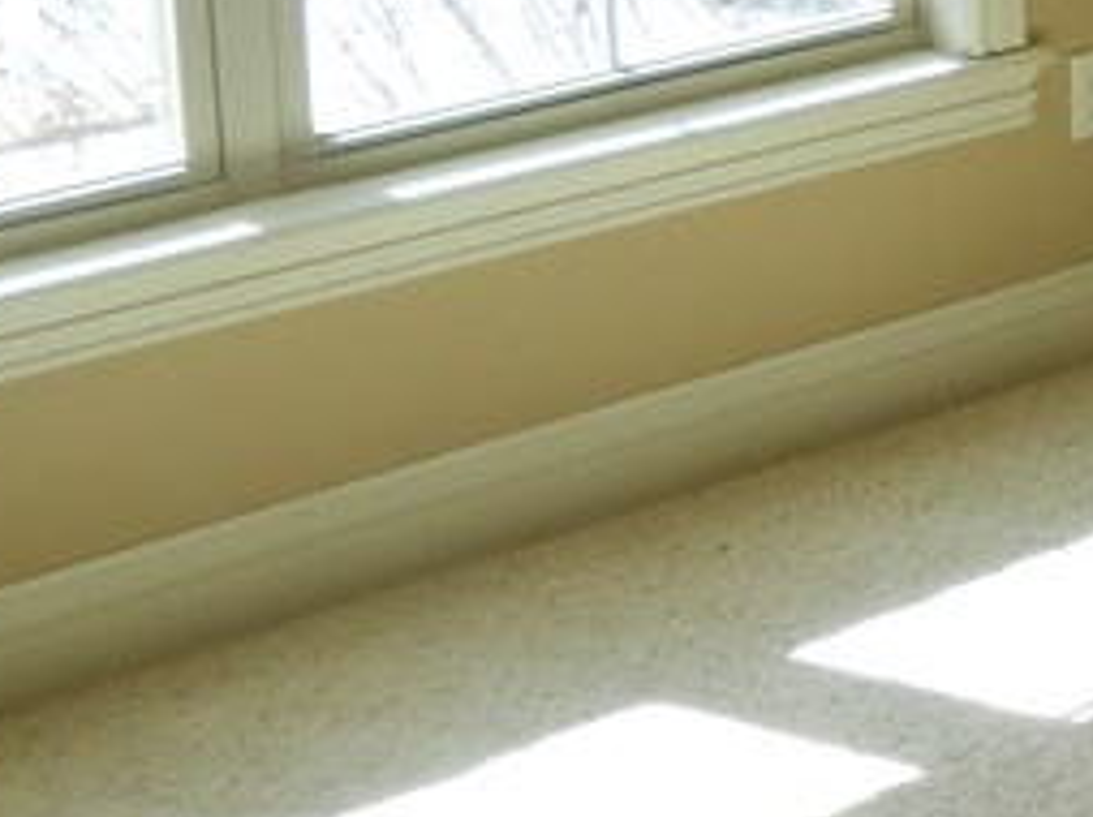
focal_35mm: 105
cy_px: -310
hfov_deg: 17.1
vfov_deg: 13.5
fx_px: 3312
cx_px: 1588
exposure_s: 1/60
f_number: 3.5
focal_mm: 4.6
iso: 80
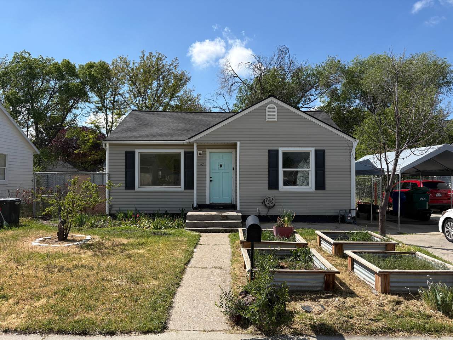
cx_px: 226
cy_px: 170
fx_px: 340
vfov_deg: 53.1
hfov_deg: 67.3
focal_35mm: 26
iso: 50
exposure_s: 1/3831
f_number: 1.6
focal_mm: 5.96
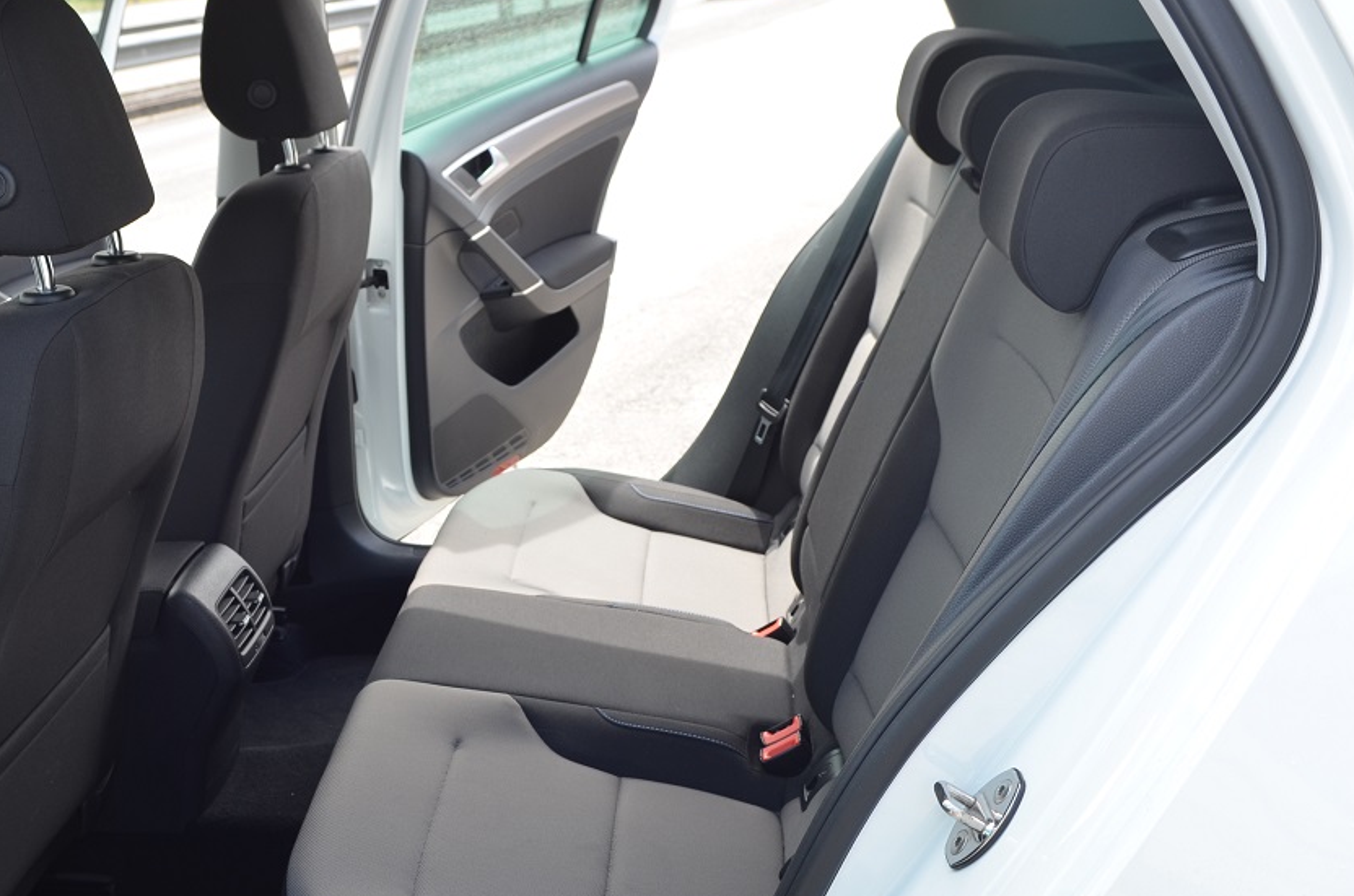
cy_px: 581
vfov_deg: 33.0
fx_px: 1501
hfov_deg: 48.1
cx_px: 504
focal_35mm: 40
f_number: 6.3
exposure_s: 1/160
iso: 200
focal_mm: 20
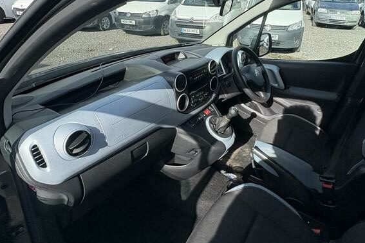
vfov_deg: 53.8
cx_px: 212
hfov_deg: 75.6
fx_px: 233
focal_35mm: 23
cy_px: 77
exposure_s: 1/840
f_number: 2.2
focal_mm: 2.22
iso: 64
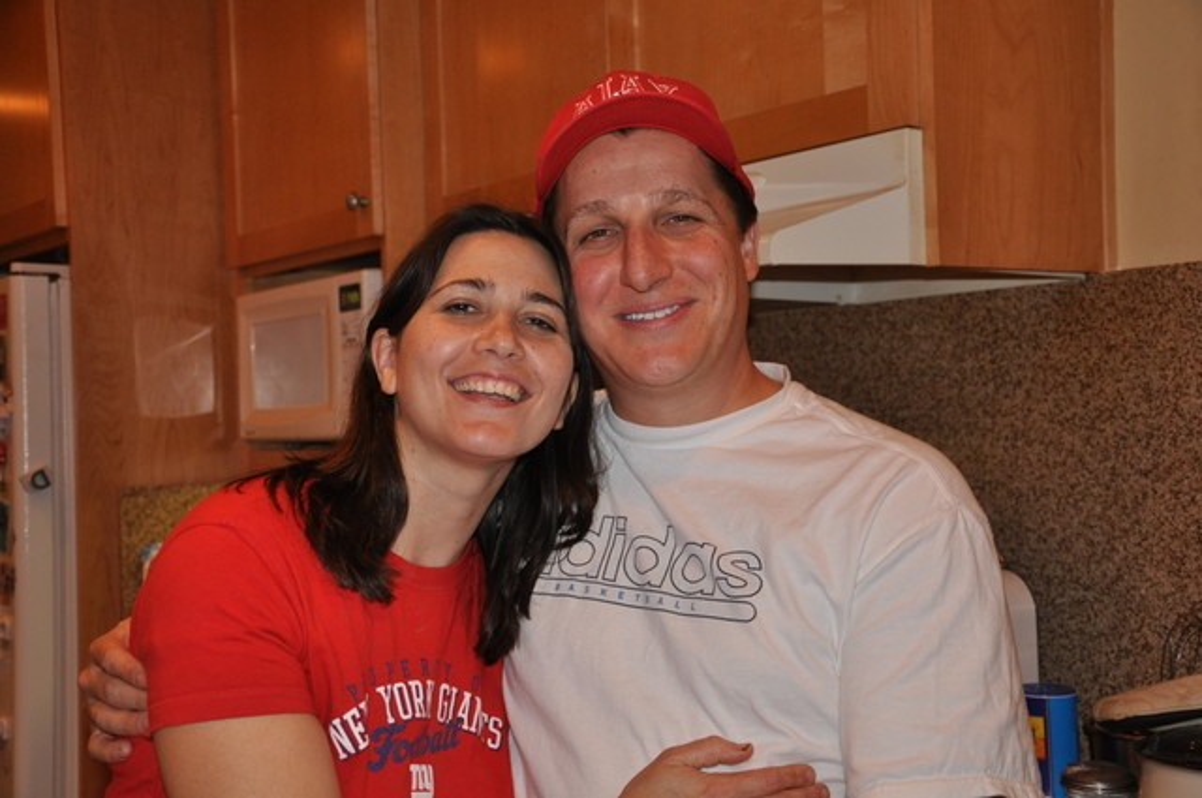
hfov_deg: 41.2
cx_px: 601
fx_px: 1601
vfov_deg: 28.0
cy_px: 399
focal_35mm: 48
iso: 800
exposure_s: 1/60
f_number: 4.2
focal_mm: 32
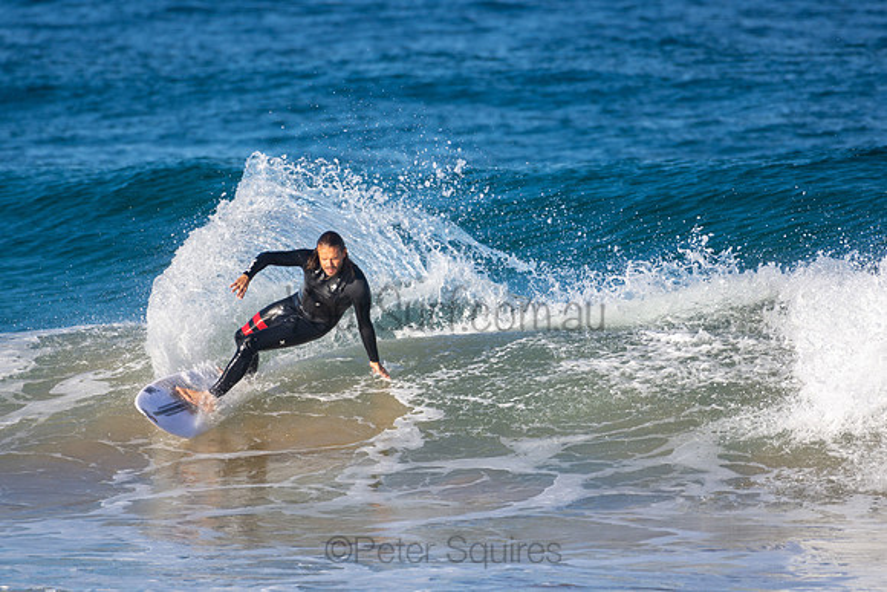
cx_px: 444
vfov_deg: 1.8
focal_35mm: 750
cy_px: 296
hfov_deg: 2.7
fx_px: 18483
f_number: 5.6
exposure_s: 1/1250
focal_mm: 500
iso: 220
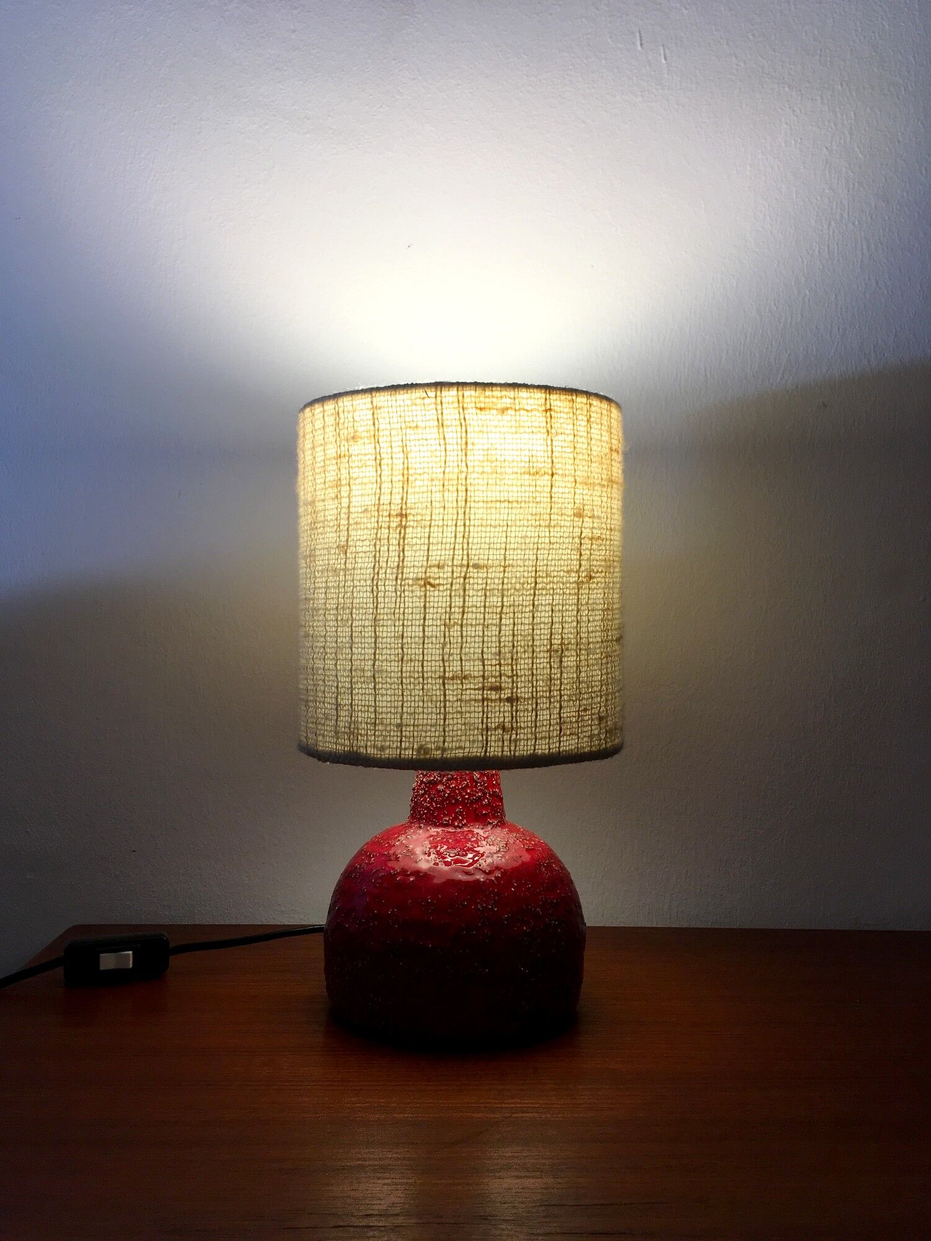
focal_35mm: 29
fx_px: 1040
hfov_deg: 48.2
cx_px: 466
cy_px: 620
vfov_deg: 61.7
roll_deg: -0.7
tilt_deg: -0.8
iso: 32
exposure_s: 1/100
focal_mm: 4.15
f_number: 2.2
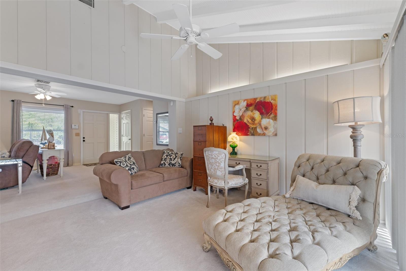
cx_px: 203
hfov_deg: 100.4
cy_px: 136
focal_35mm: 15
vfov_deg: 77.3
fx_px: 169
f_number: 8
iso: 125
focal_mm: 10
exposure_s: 1/2
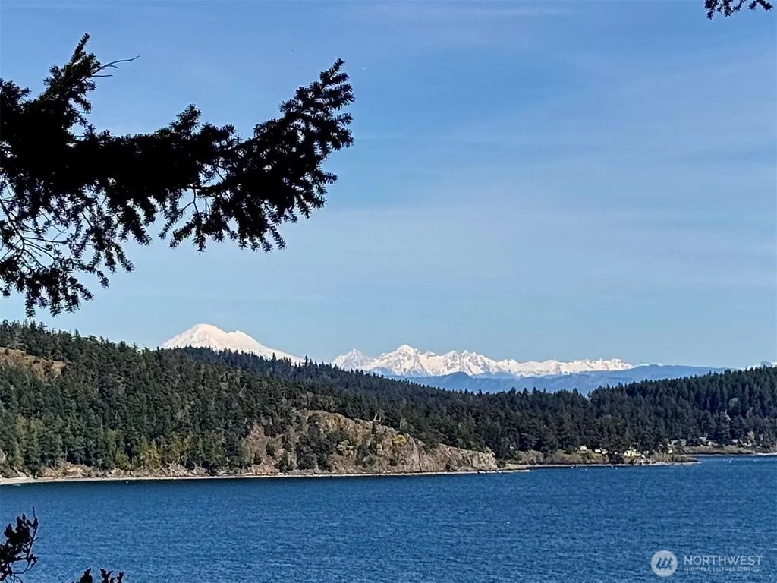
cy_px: 292
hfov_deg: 39.7
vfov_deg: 30.3
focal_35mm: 48
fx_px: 1077
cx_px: 388
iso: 64
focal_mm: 6.76
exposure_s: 1/5376
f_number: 1.78
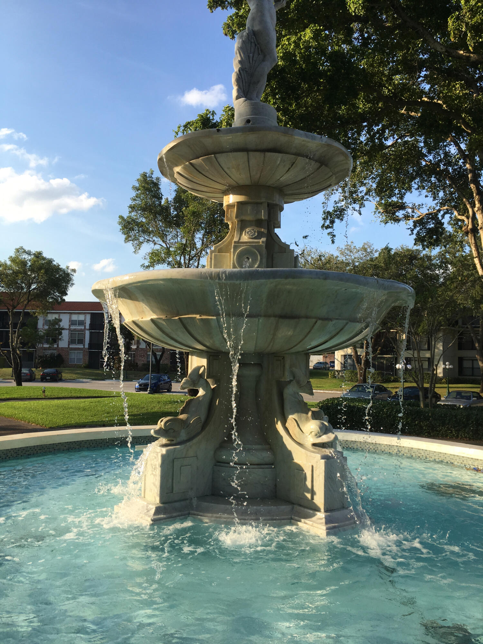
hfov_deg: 48.2
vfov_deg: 61.7
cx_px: 242
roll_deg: -0.6
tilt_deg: +2.0
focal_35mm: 29
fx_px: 540
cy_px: 322
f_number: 2.2
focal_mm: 4.15
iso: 25
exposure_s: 1/1054
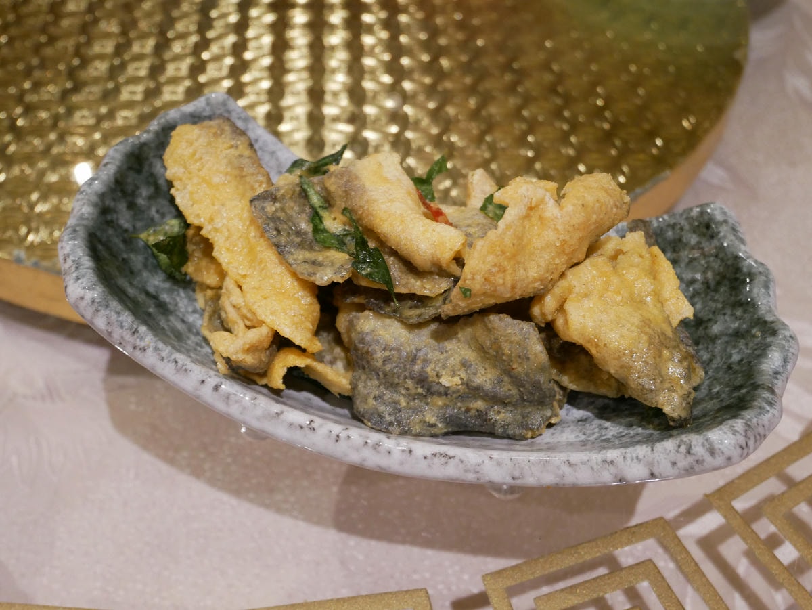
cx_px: 406
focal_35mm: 44
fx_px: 1033
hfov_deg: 42.9
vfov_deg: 32.9
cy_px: 305
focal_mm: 22
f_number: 4.9
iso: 2000
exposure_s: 1/60
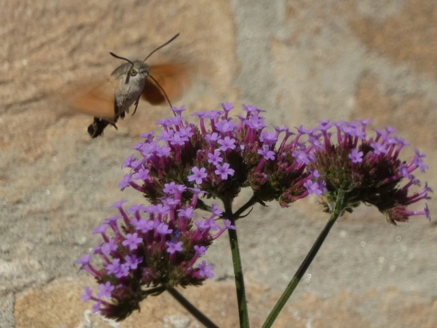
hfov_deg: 3.7
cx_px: 218
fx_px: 6703
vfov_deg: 2.8
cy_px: 164
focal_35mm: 531
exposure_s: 1/320
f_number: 5.6
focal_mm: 95.2
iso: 80
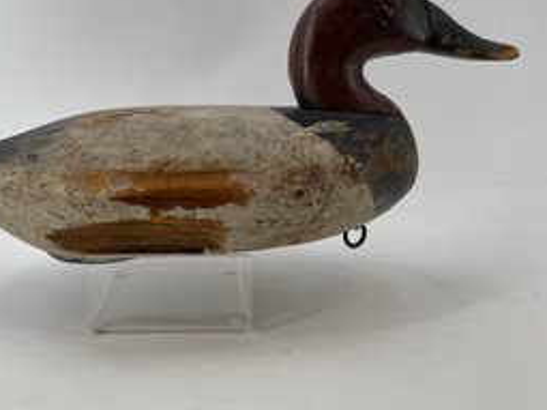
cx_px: 209
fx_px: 553
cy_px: 138
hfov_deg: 52.2
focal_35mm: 35
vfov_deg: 40.2
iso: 32
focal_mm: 4.2
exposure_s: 1/443
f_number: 1.6
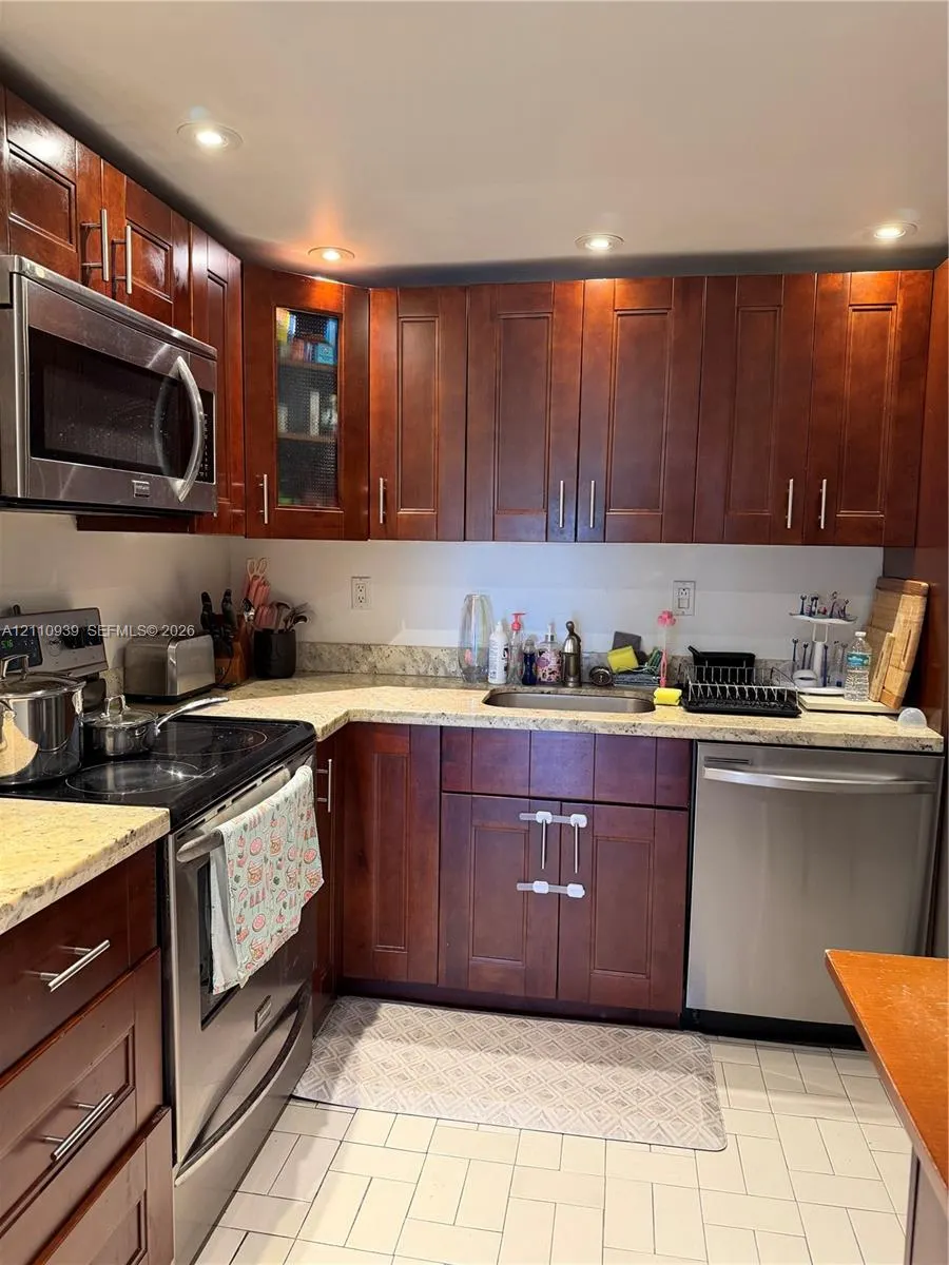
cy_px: 632
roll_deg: -1.6
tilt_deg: -5.6
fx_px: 877
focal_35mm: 24
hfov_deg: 56.8
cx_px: 474
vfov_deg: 71.6
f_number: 1.78
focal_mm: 6.76
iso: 320
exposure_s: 1/60
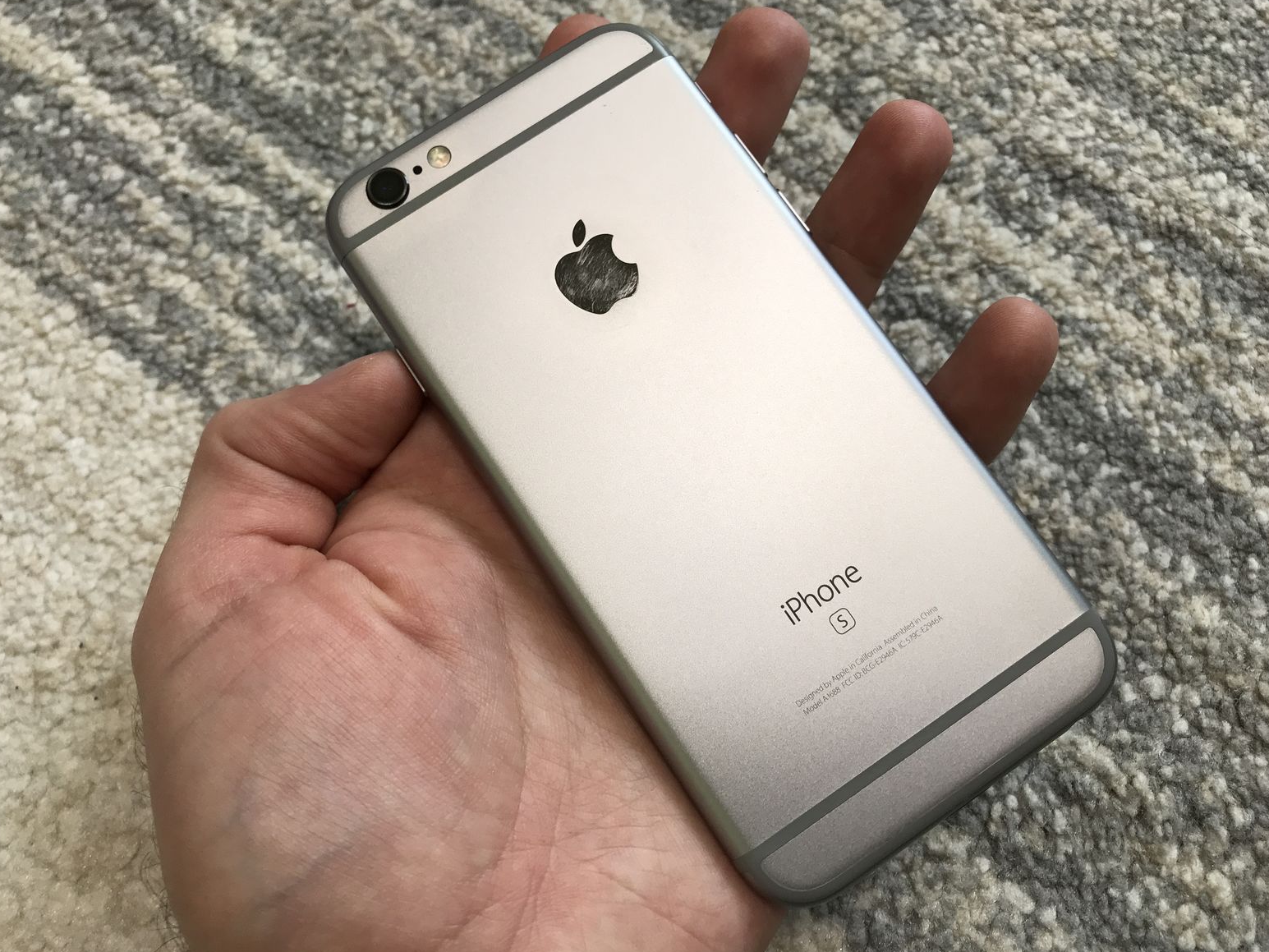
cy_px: 470
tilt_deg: -69.3
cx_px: 623
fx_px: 1063
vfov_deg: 48.2
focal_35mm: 29
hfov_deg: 61.7
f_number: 1.8
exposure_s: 1/100
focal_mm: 3.99
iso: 32
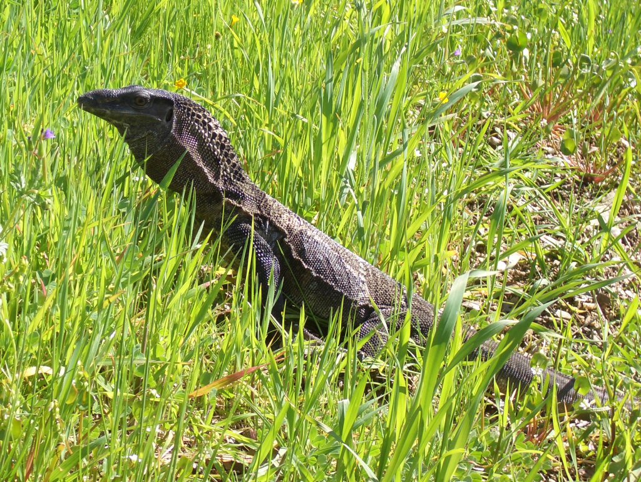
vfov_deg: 16.8
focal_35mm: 88
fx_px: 1630
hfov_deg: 22.2
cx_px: 320
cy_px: 241
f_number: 4.4
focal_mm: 14.6
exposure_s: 1/200
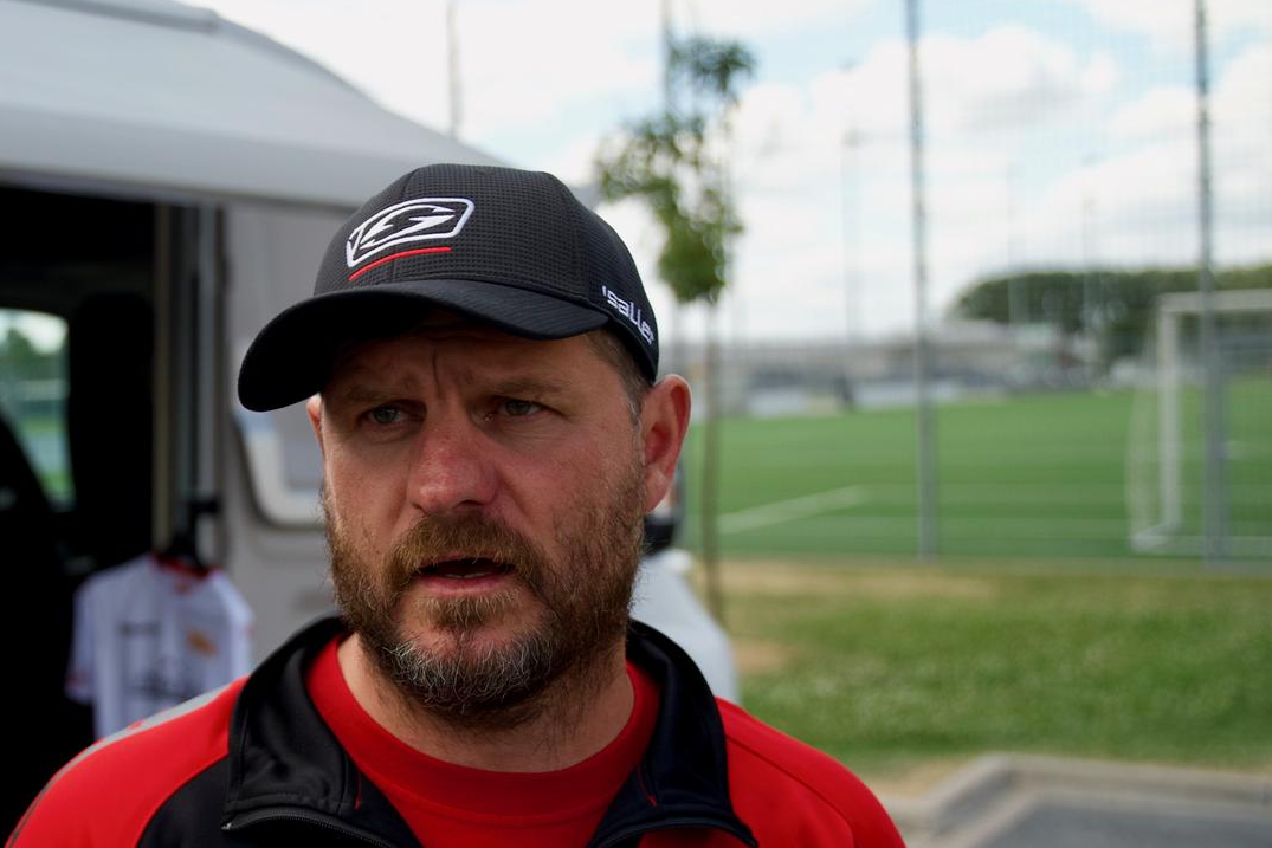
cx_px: 343
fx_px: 1767
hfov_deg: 38.7
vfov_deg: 26.9
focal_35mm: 50
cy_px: 507
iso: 320
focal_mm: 28
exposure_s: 1/100
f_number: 2.8
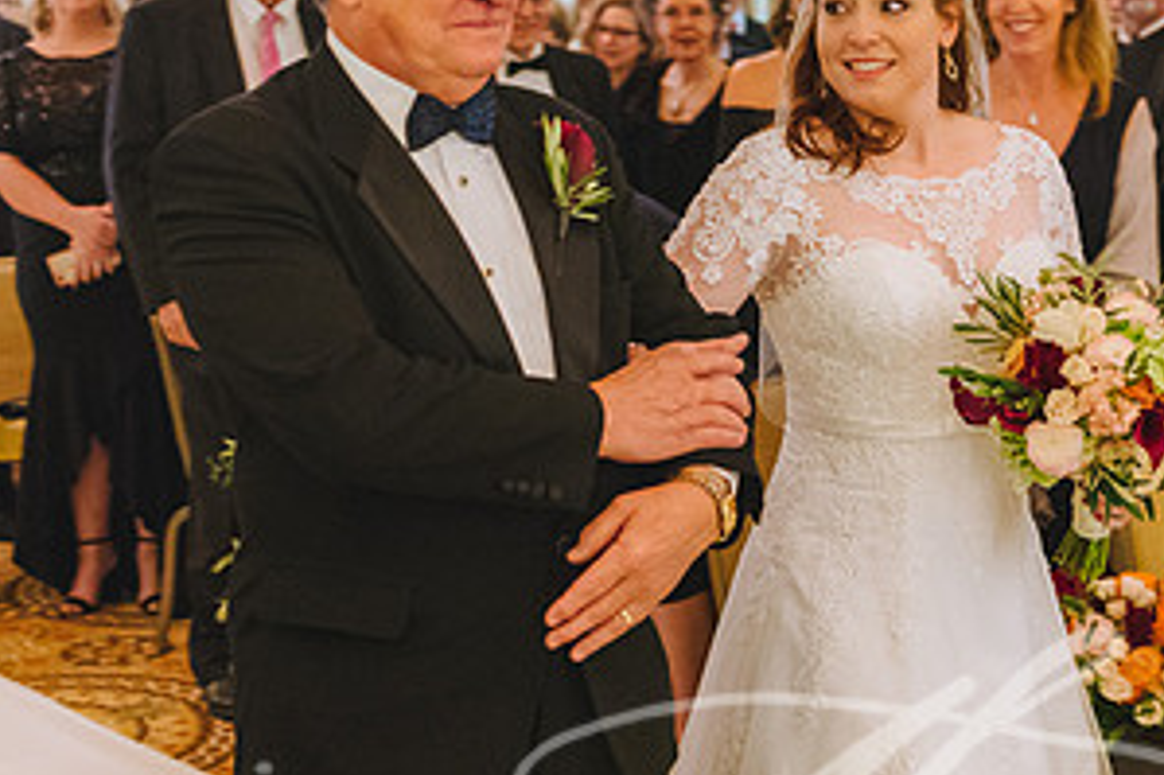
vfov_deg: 20.0
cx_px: 899
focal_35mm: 68
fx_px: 2197
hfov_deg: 29.1
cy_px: 407
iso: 4000
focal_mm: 35
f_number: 2.5
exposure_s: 1/100
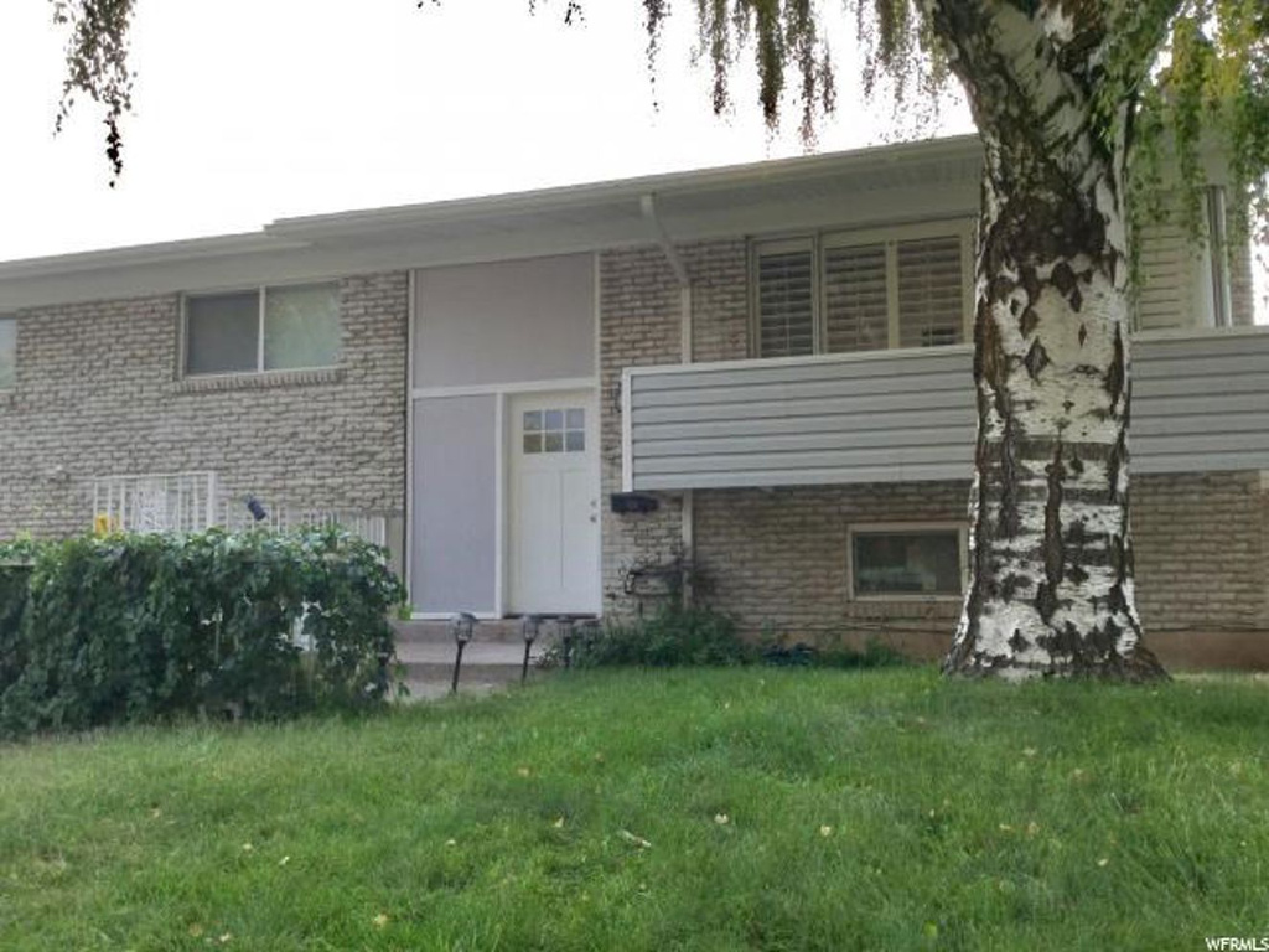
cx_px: 634
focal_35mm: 31
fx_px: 1136
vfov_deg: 45.4
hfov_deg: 58.4
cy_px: 476
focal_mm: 3.3
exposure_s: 1/440
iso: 25
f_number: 2.4
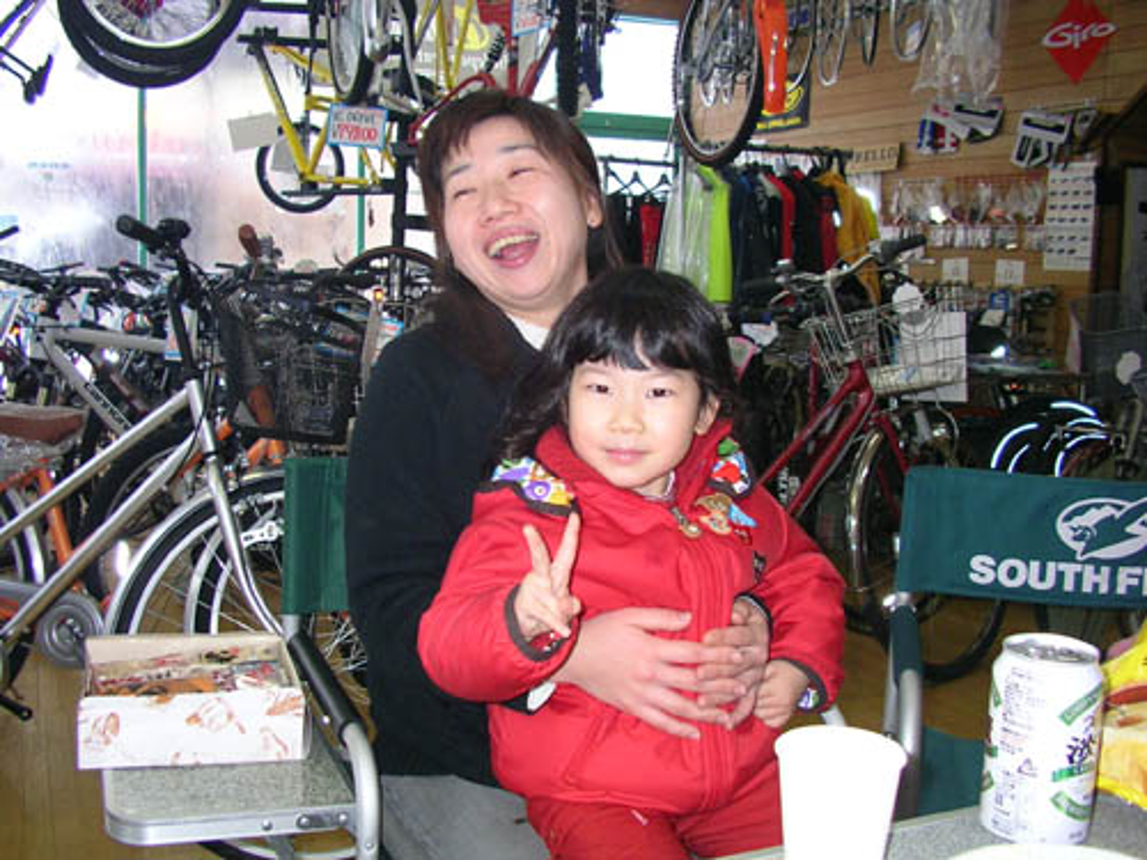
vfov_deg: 37.7
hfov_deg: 49.0
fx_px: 1259
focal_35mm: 38
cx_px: 574
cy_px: 430
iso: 100
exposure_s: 1/31.6
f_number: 2.9
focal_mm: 6
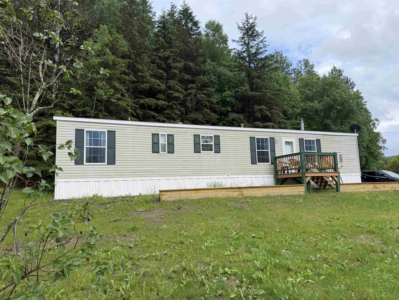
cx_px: 200
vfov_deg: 56.8
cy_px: 150
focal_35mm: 24
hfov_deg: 71.6
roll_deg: +2.4
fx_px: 277
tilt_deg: +7.5
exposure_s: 1/1211
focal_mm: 6.76
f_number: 1.78
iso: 80
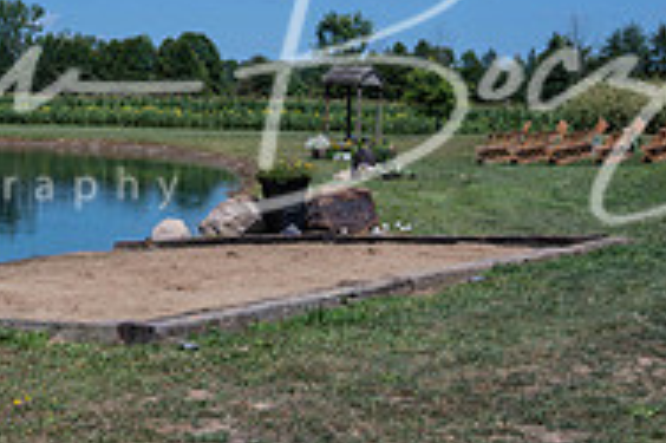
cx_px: 170
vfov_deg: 17.3
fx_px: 1423
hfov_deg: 26.0
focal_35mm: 77
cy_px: 7
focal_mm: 25
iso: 100
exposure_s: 1/2500
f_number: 4
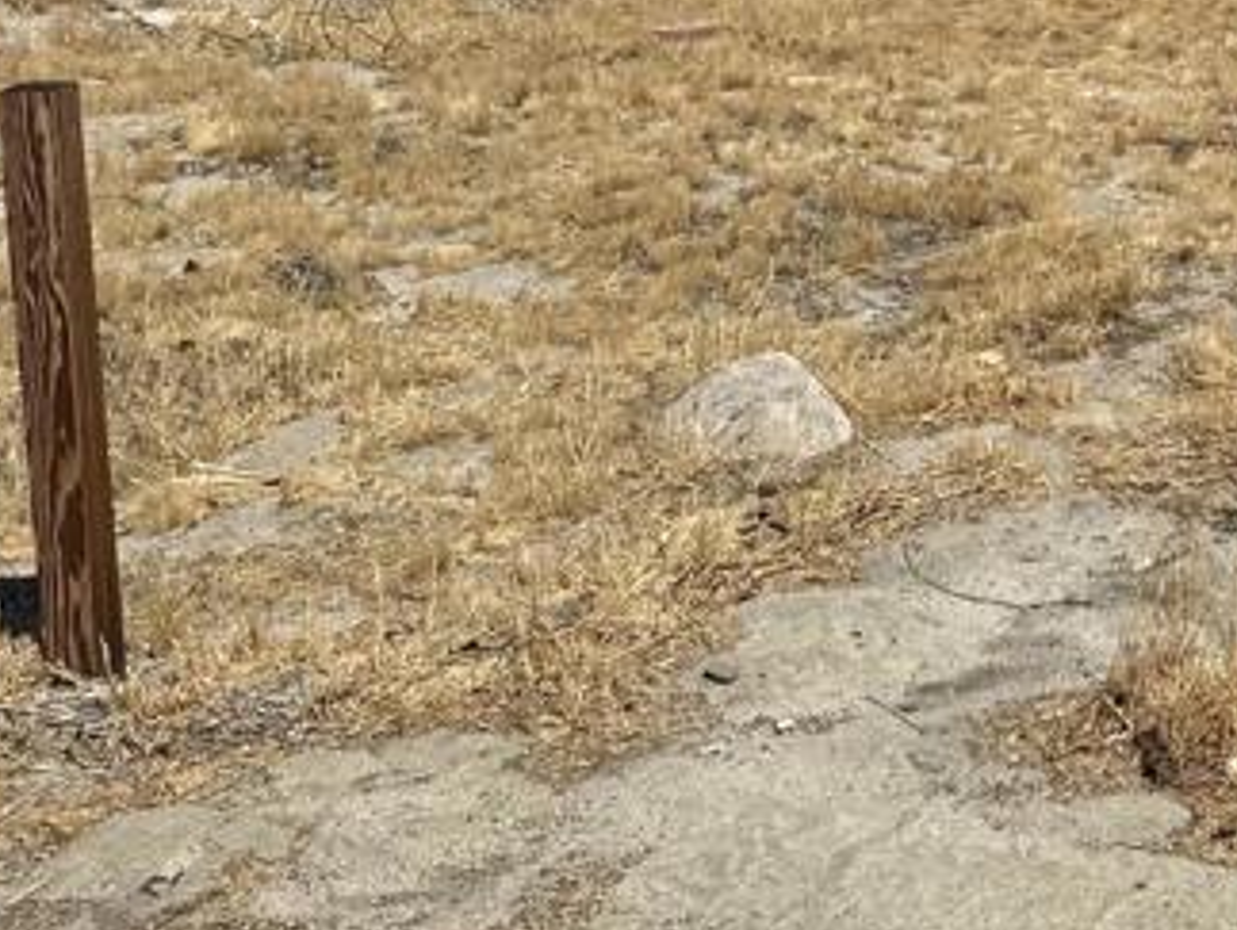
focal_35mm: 76
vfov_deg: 18.8
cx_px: 1352
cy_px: -31
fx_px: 2719
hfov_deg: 24.0
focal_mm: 6.86
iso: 80
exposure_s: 1/9709
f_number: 1.78
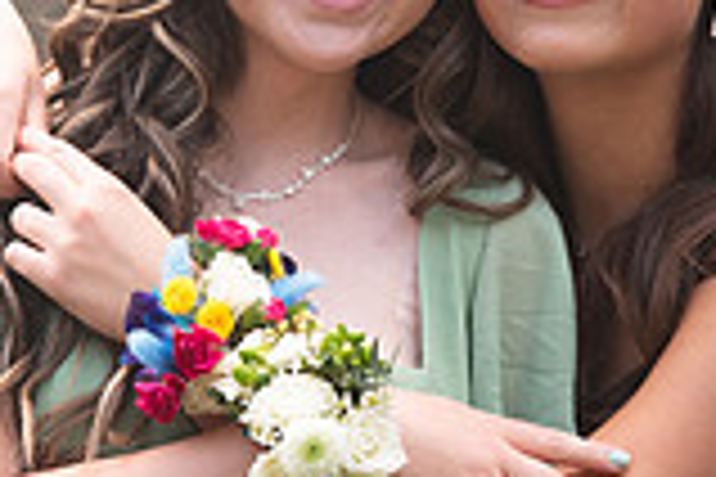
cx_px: 500
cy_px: 43
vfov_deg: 4.1
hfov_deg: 6.1
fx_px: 6662
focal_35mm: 335
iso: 400
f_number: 5
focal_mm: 92
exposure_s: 1/125
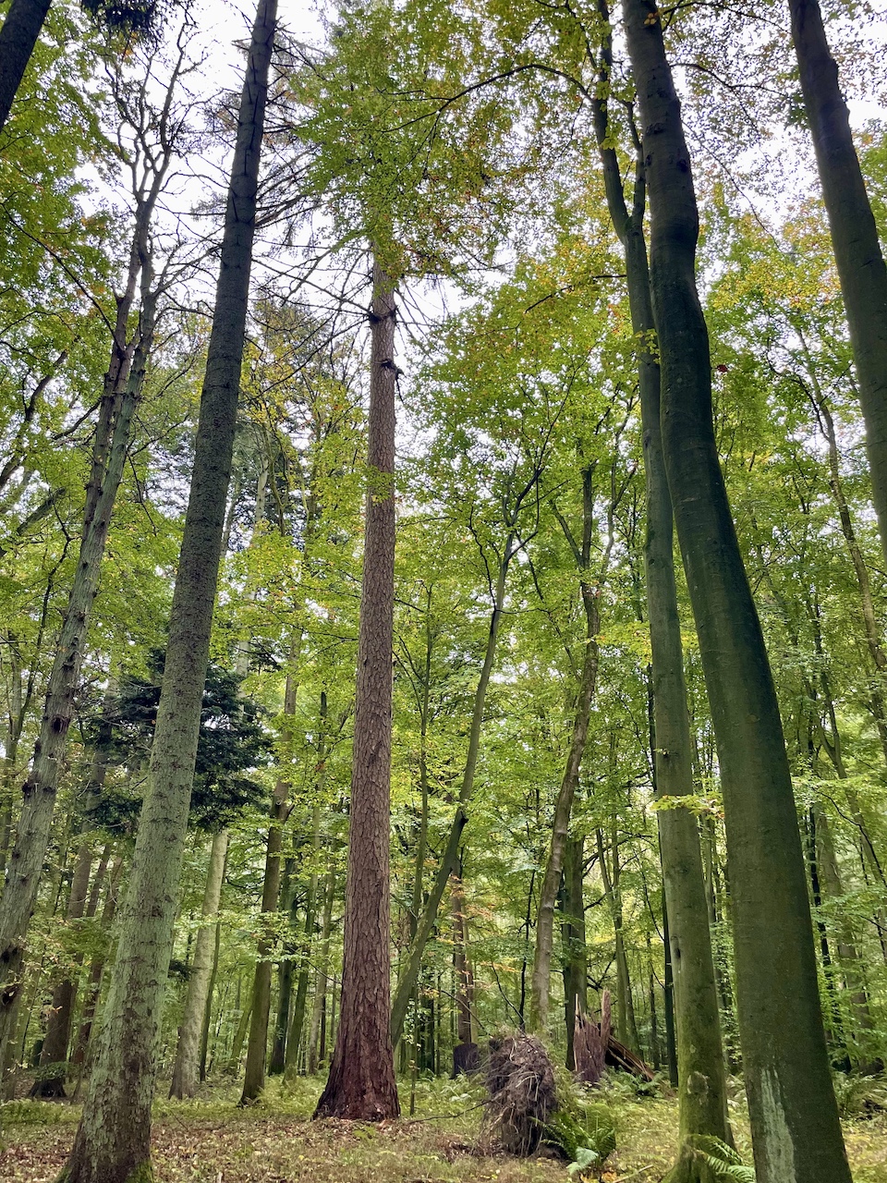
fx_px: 888
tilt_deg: +27.2
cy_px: 592
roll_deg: -0.3
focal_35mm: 26
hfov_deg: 53.1
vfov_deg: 67.3
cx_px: 444
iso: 125
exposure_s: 1/121
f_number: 1.6
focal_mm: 4.2
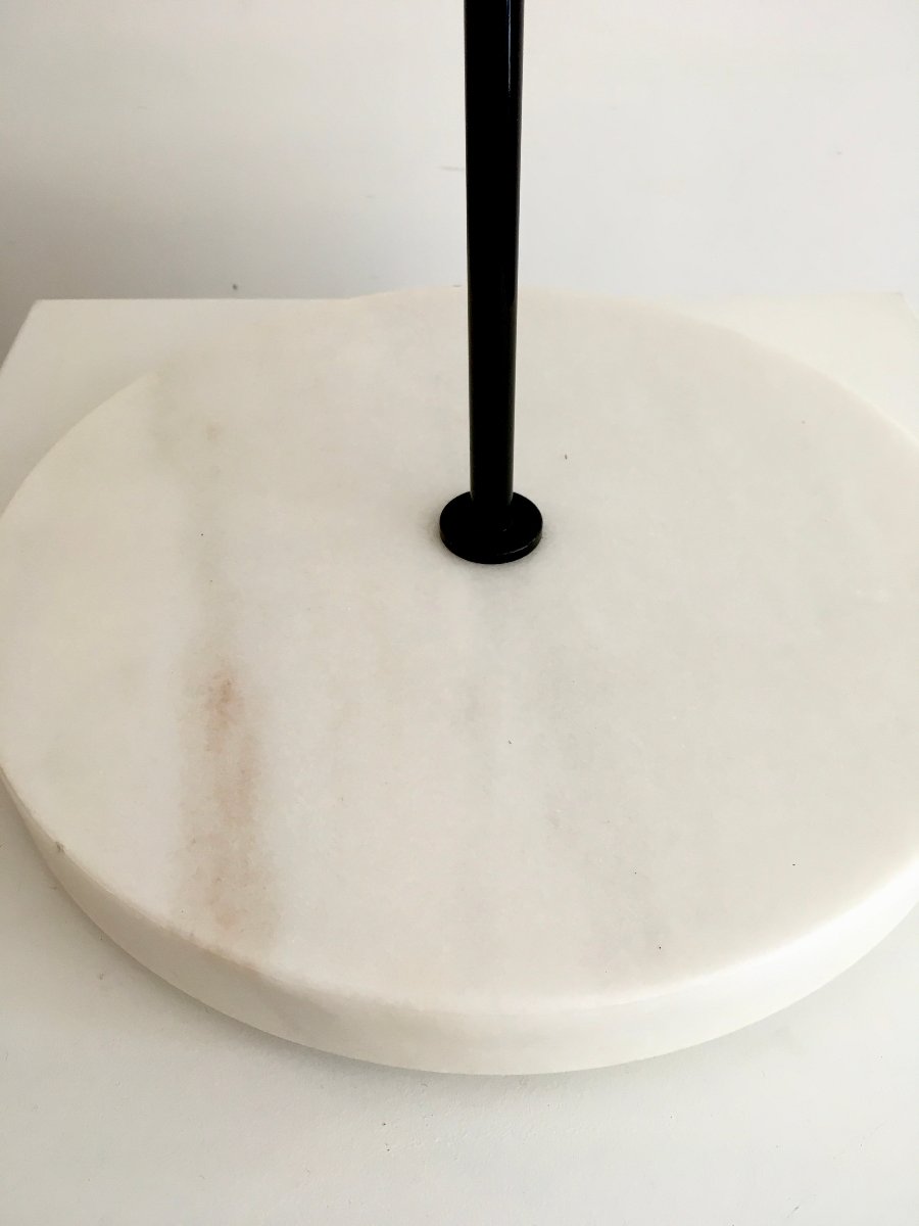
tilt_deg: -44.5
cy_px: 613
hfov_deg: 48.2
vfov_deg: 61.7
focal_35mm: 29
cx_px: 460
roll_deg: -0.4
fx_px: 1027
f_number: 2.2
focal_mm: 4.15
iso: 32
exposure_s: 1/33
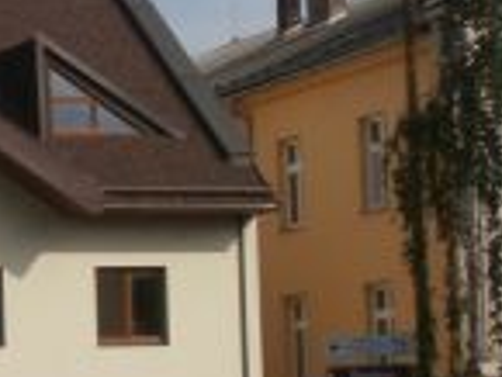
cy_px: 318
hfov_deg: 8.9
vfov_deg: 7.2
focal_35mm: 207
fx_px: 3004
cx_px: -589
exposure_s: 1/1000
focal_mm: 8.29
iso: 100
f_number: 4.2
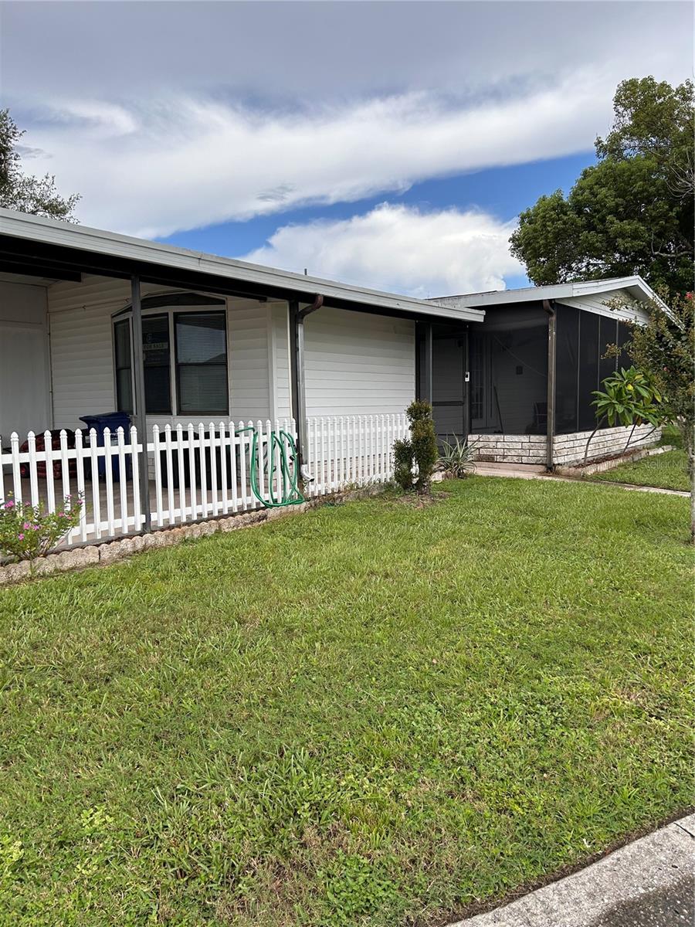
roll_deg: +0.3
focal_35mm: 26
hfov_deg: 53.1
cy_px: 464
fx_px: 696
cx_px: 348
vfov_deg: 67.3
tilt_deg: -4.9
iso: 50
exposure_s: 1/3356
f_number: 1.5
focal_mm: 5.7
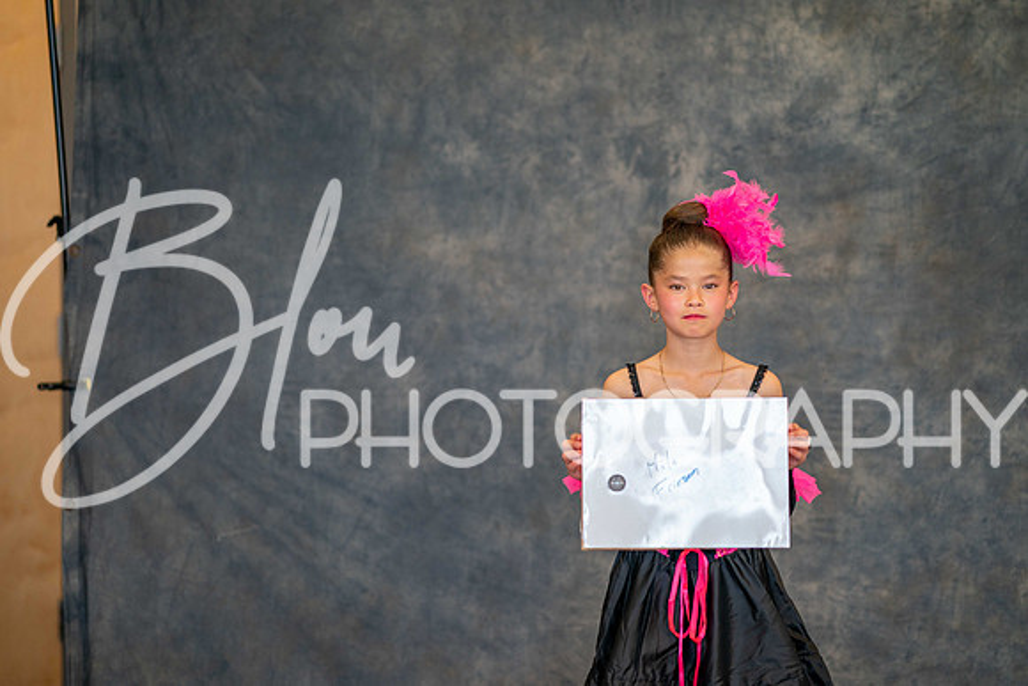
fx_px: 2428
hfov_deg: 23.9
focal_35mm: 85
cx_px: 514
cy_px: 343
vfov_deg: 16.1
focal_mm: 85
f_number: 1.6
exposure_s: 1/250
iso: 500
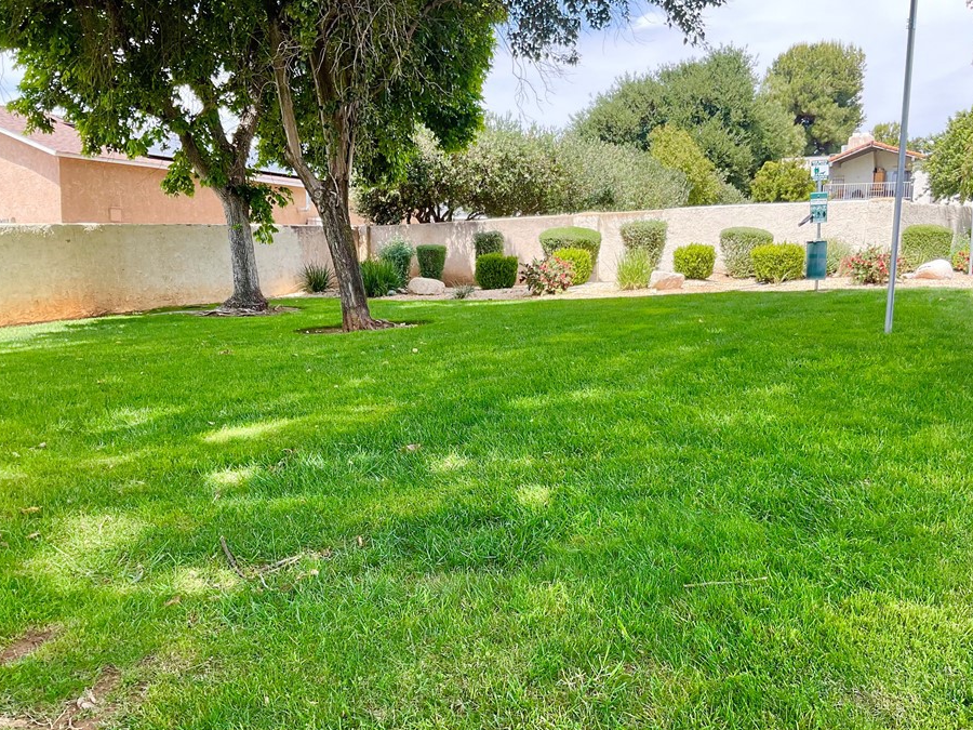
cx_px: 514
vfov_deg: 42.9
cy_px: 380
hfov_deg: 55.3
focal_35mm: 33
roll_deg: -1.8
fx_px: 928
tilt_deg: -7.9
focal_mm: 3
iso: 16
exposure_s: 1/391
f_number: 1.8
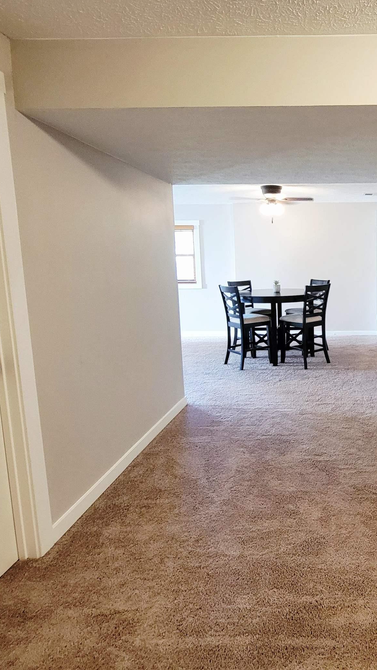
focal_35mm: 21
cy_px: 303
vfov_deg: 83.6
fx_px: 373
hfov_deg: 48.5
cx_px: 333
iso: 500
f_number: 2.2
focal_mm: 2.2
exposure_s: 1/30
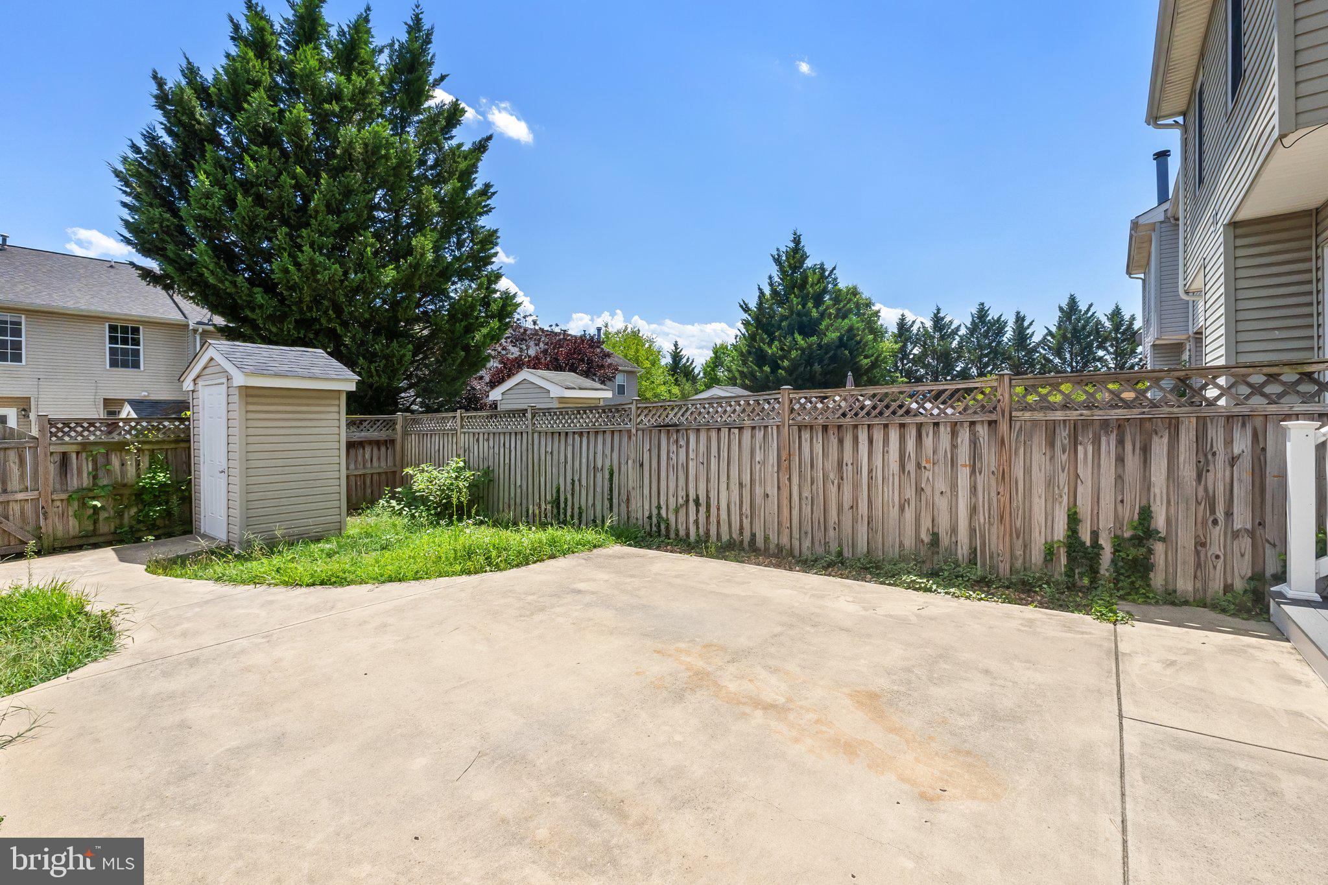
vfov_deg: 77.3
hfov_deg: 100.4
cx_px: 664
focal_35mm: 15
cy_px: 442
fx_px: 553
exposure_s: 1/3200
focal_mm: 10
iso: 800
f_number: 8
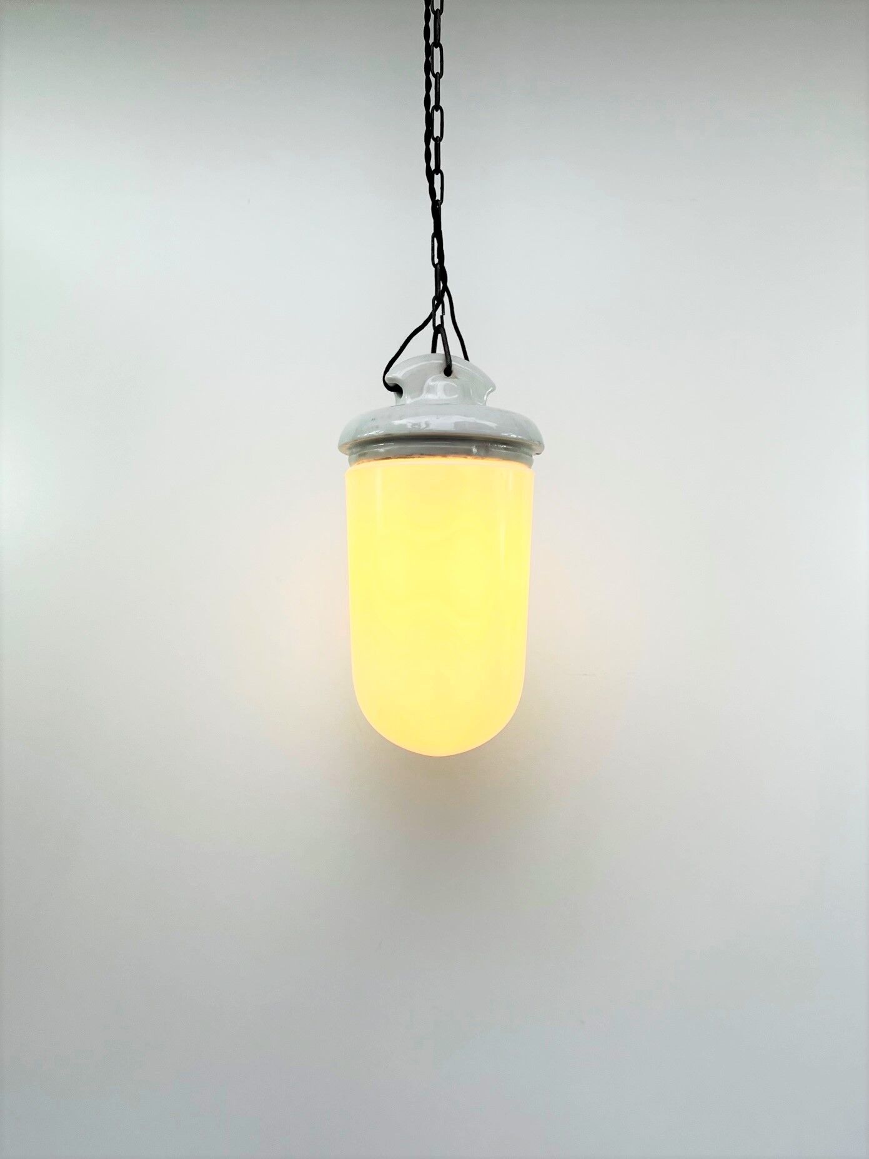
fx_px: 870
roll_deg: +1.3
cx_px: 434
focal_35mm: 26
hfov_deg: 53.1
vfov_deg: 67.3
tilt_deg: +3.6
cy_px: 580
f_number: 1.5
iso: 50
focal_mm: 5.7
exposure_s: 1/1511
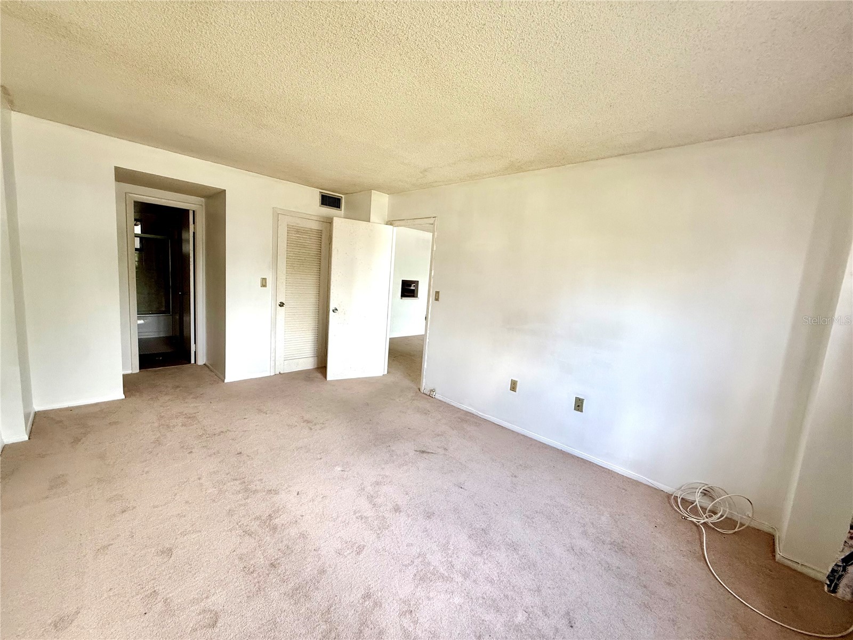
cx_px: 426
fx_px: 345
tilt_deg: -6.7
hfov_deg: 102.1
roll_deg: -4.6
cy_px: 320
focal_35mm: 14
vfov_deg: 85.7
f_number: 2.2
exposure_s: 1/99
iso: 200
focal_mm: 2.22
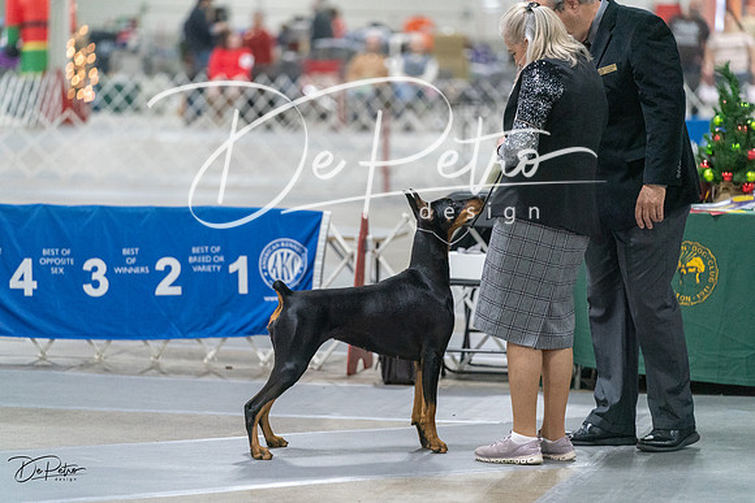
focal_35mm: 174
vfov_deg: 7.9
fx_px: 3650
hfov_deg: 11.8
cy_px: 252
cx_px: 378
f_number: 2.8
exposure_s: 1/320
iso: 6400
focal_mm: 174
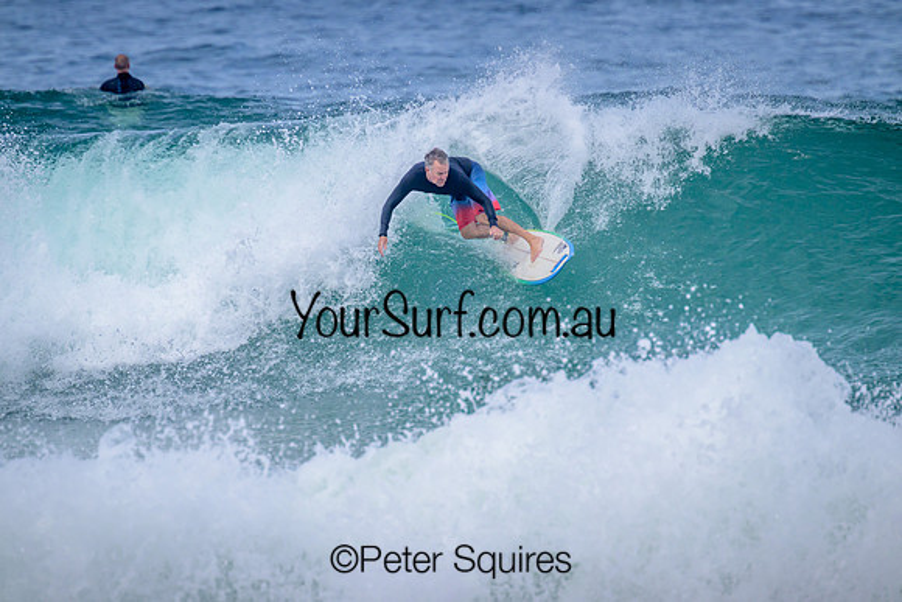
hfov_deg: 2.5
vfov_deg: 1.7
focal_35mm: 818
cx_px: 451
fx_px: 20492
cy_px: 301
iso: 640
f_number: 11
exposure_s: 1/2000
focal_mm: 800
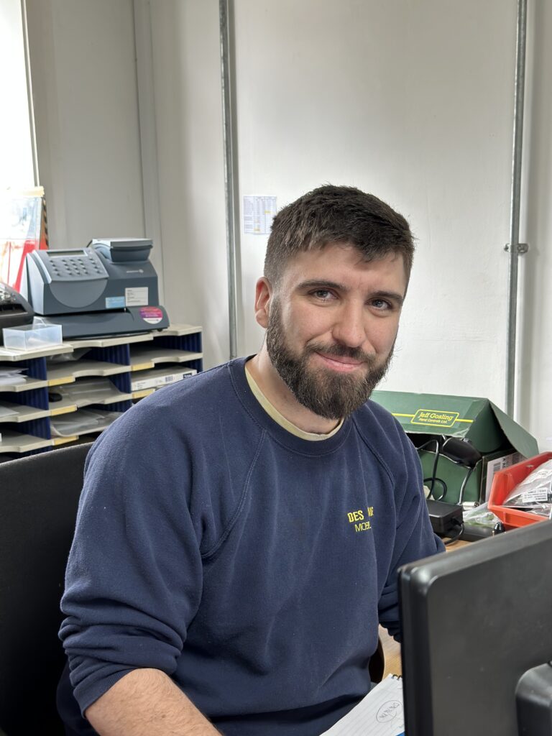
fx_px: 1021
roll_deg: +2.0
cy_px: 368
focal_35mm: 48
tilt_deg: -9.3
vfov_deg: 39.7
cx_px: 276
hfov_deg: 30.3
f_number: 1.78
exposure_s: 1/50
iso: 100
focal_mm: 6.86
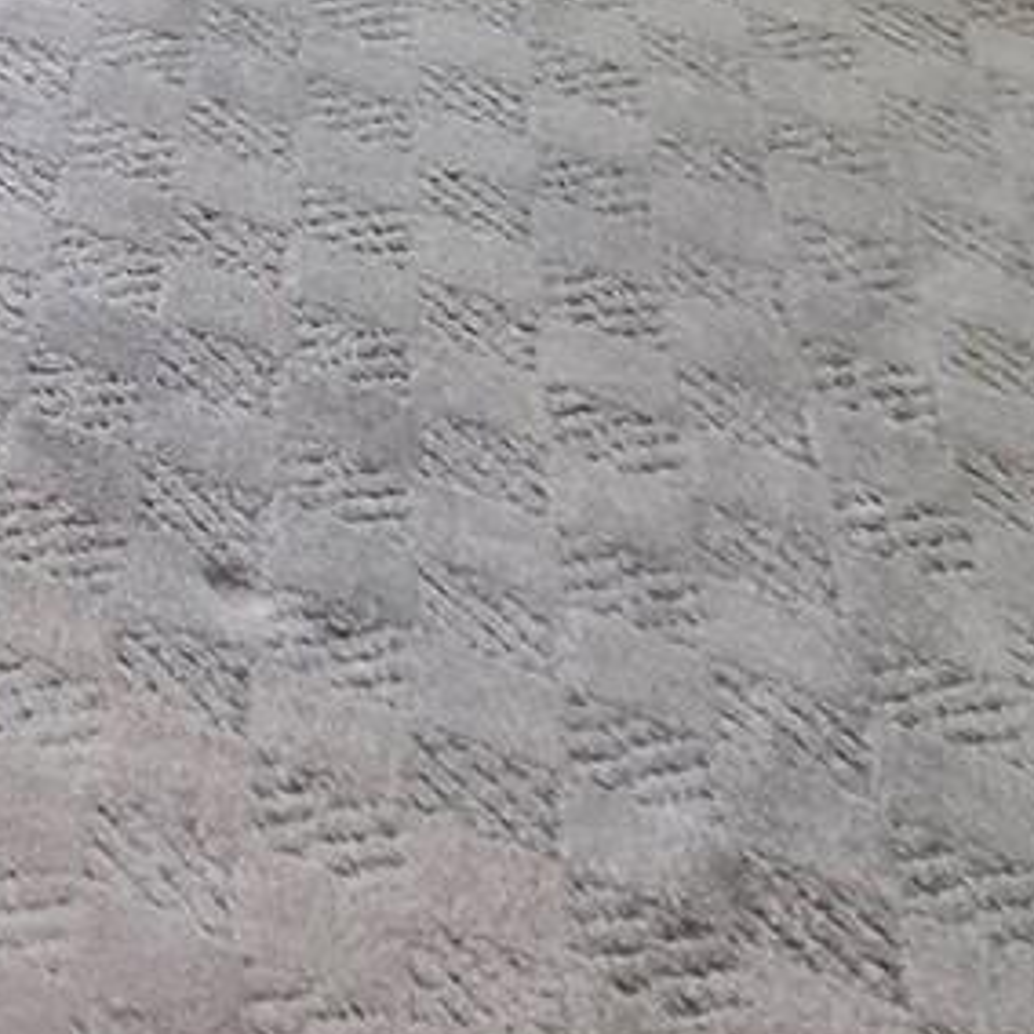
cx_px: -1504
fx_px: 2805
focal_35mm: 83
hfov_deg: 13.9
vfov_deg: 13.3
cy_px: -1653
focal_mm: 2.2
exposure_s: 1/60
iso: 200
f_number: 1.9
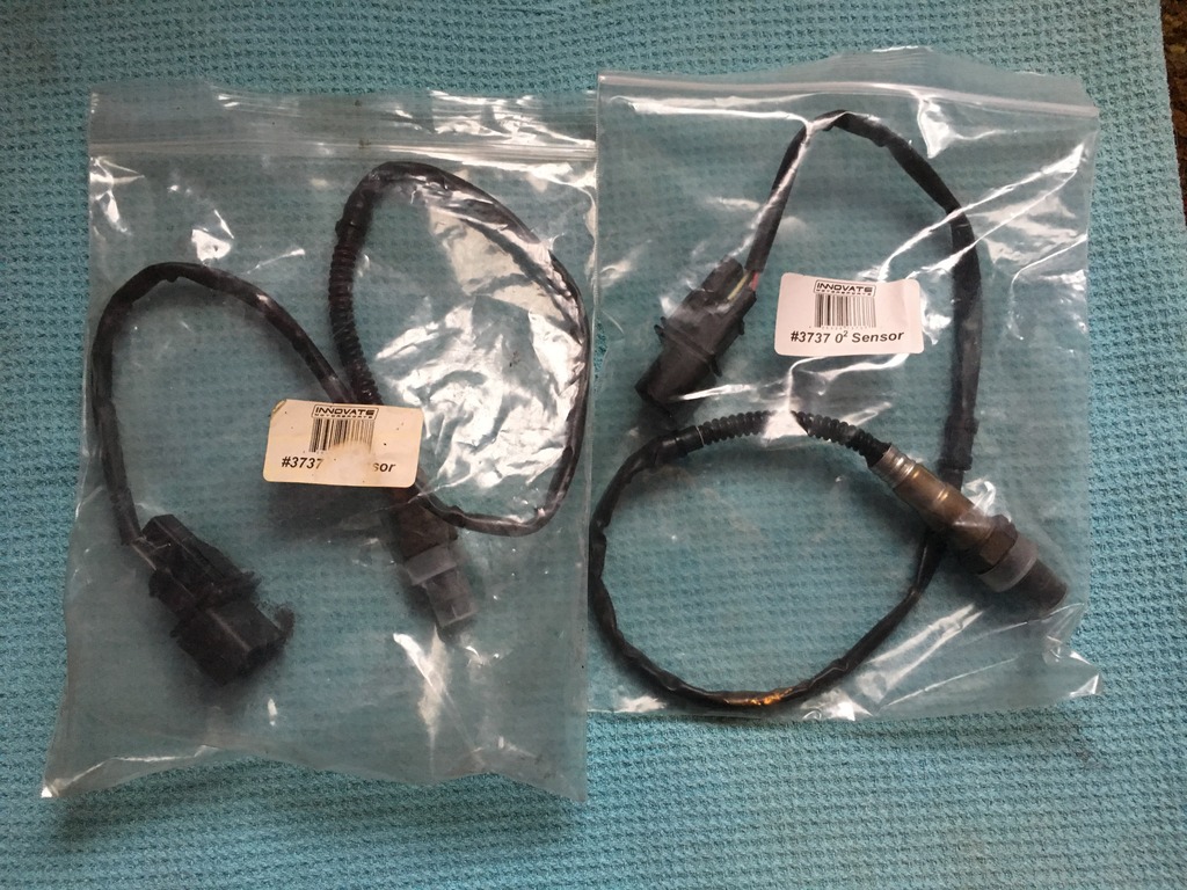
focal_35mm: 29
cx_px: 594
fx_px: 994
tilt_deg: -82.7
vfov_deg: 48.2
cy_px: 445
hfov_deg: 61.7
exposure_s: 1/33
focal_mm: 4.15
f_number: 2.2
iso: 250
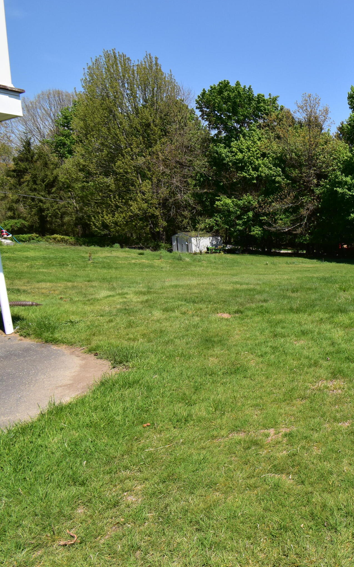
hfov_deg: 41.8
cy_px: 283
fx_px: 355
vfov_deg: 77.2
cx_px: 391
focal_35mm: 23
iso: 400
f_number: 10
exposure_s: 1/320
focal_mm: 10
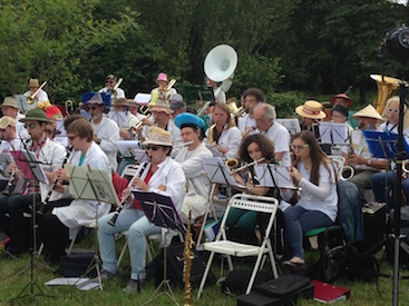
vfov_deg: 20.4
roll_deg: -1.6
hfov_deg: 26.9
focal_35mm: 72
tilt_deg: -3.8
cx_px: 129
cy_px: 134
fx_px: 850
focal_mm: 4.12
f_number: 2.4
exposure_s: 1/589
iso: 50
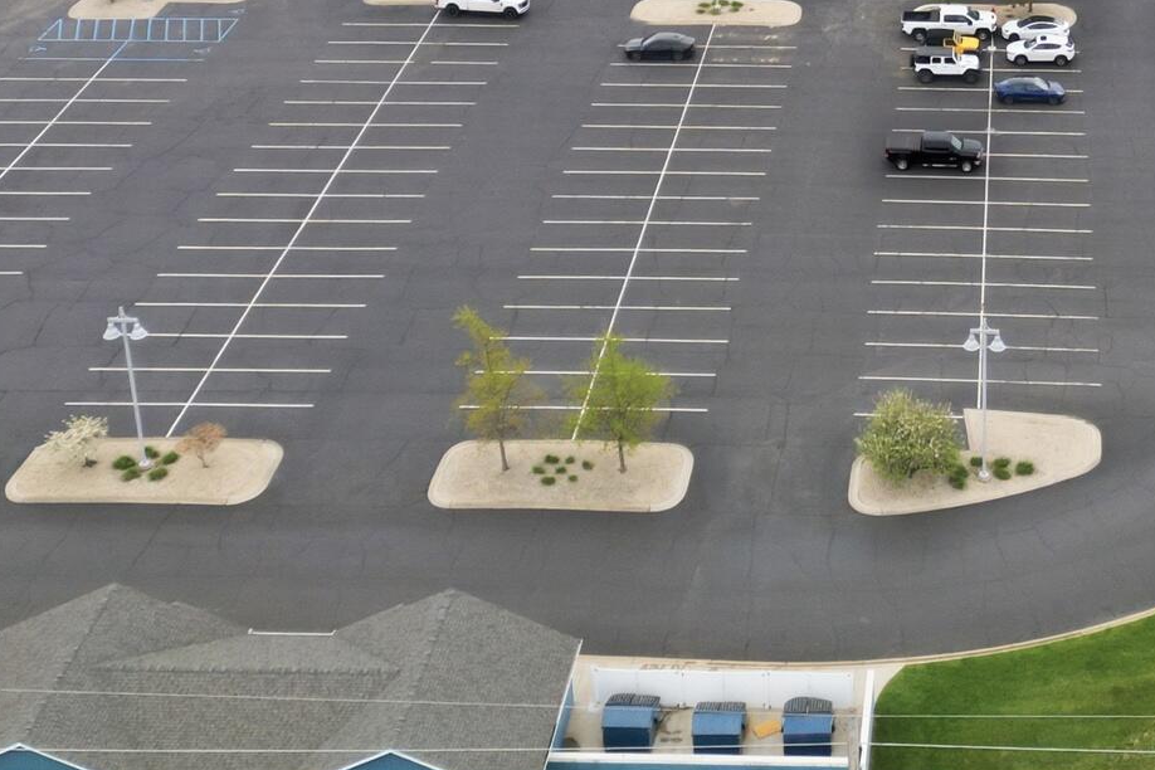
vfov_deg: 19.0
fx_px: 2181
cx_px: 975
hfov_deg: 28.8
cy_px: -133
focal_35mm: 68
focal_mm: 6.7
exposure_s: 1/1250
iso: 200
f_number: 1.7
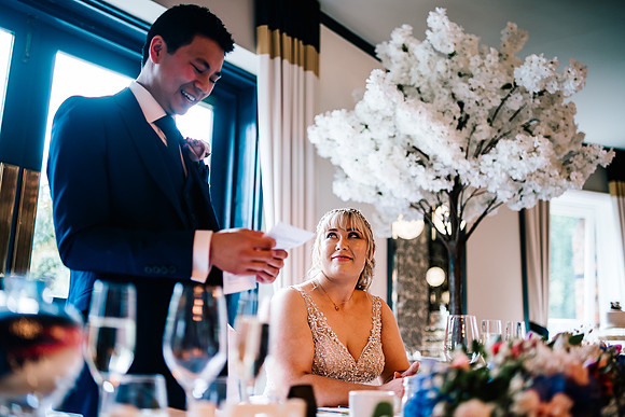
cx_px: 312
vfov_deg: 37.2
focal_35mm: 36
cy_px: 208
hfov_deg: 53.6
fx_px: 619
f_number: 1.4
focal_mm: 35
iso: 250
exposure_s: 1/250
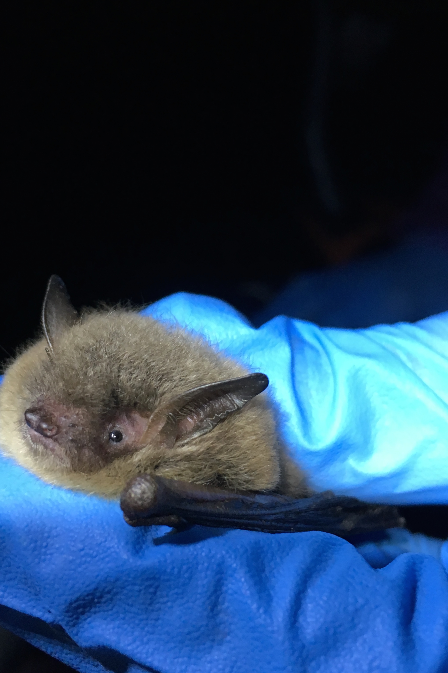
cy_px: 321
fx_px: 747
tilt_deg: -42.5
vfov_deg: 48.4
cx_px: 192
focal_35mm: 40
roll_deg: -4.8
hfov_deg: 33.4
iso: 80
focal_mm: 4.15
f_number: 2.2
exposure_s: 1/30
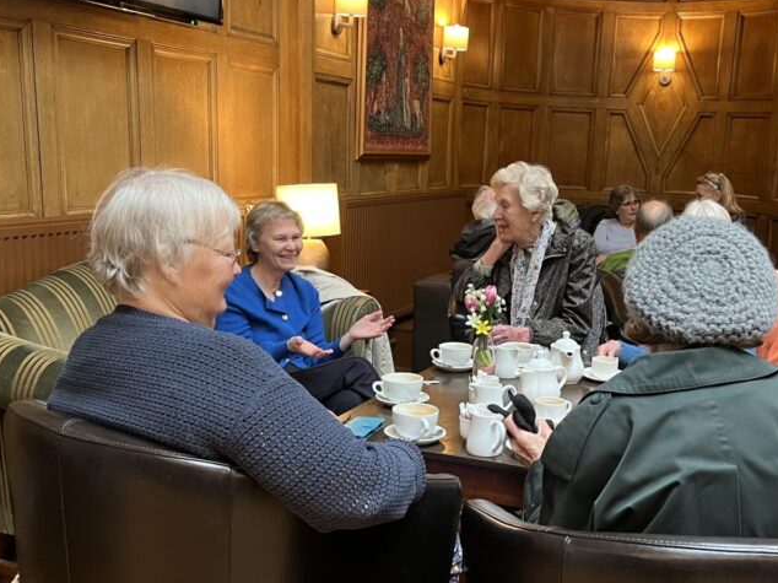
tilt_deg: -12.6
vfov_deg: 34.2
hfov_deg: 44.5
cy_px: 347
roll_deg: -2.4
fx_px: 944
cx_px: 479
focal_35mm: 42
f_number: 1.6
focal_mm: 5.1
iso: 250
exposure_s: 1/50
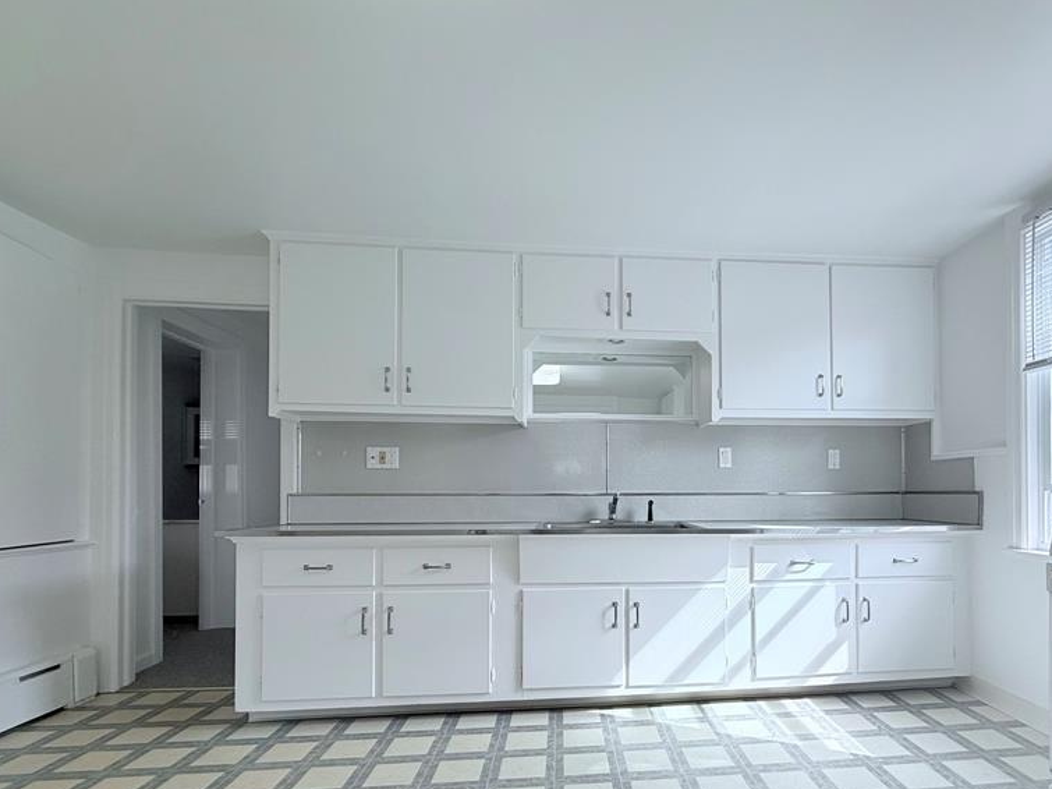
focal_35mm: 19
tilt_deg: +0.3
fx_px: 577
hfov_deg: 83.8
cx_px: 623
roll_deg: +0.1
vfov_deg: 67.8
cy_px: 485
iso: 50
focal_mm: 2.22
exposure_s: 1/140
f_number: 2.2
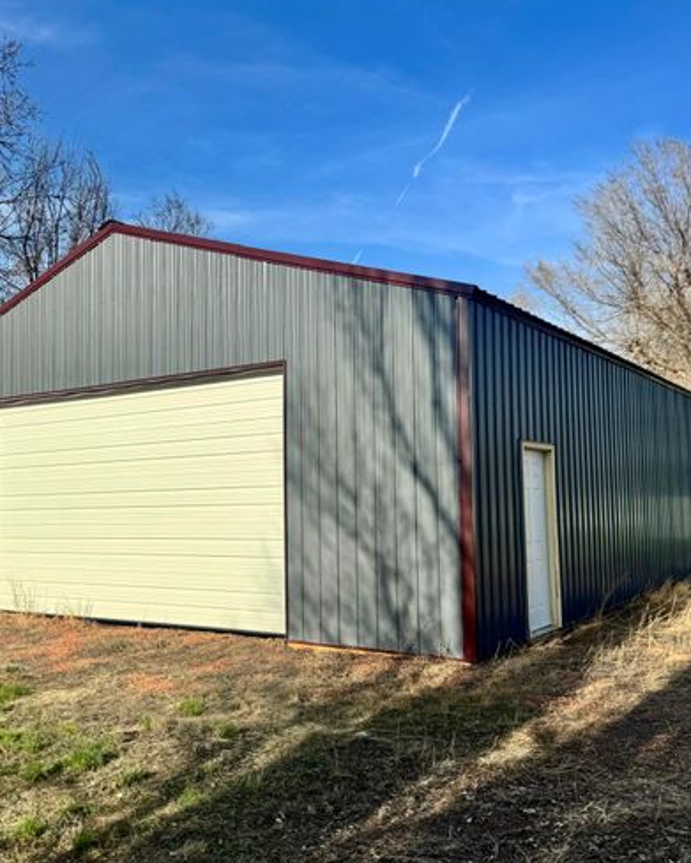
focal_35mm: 32
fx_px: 817
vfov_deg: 55.6
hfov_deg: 45.7
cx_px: 300
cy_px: 455
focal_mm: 6.76
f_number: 1.78
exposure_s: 1/4950
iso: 80
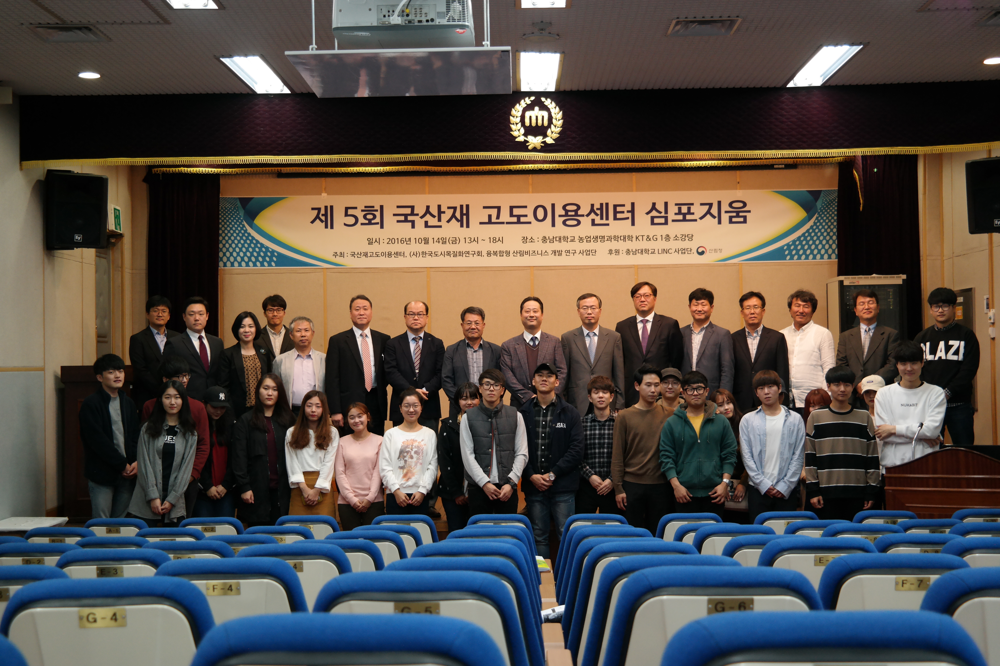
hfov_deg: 42.7
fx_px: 1278
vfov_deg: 29.2
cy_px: 333
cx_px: 500
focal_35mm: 46
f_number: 4.5
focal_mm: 30
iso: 800
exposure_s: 1/50
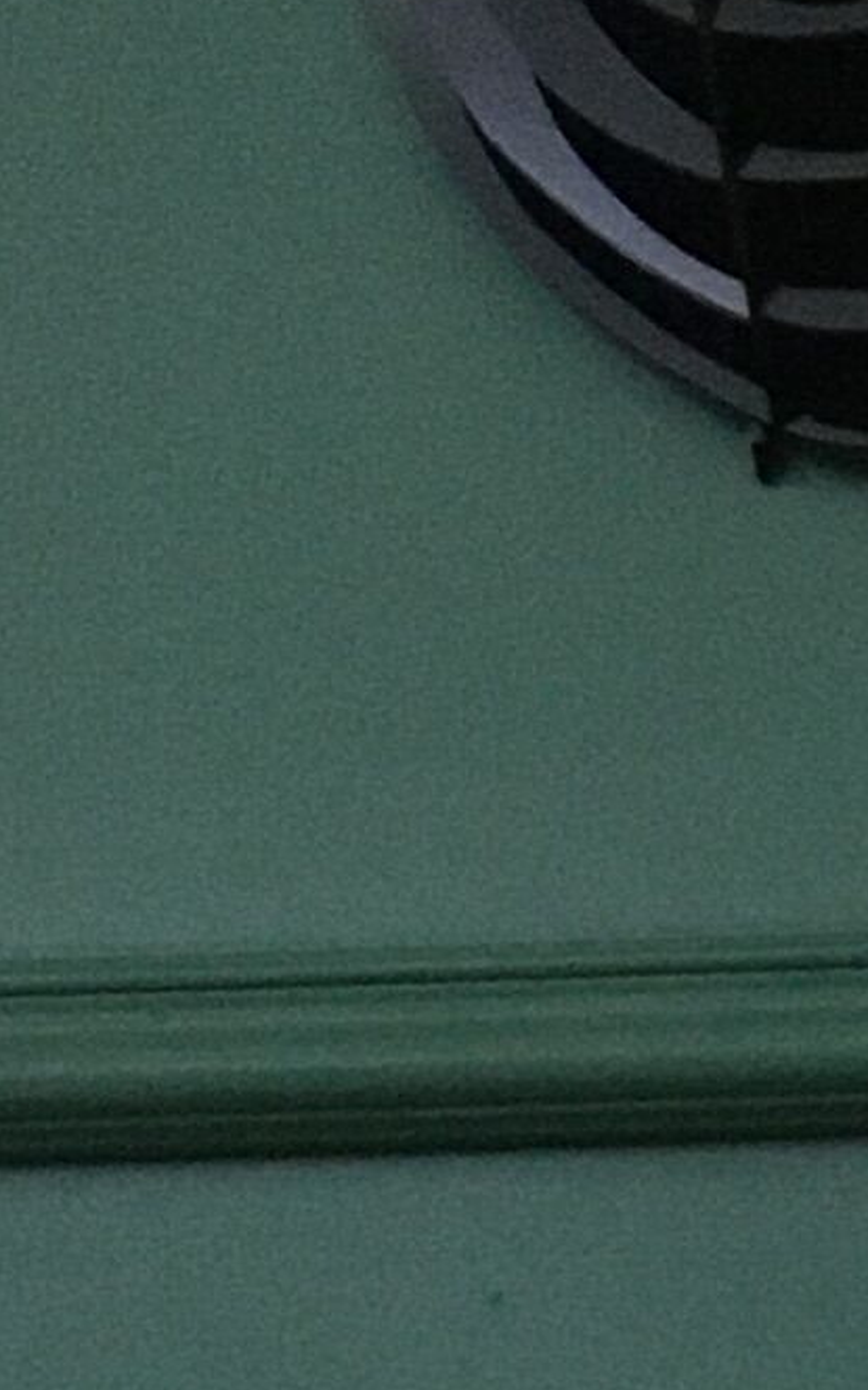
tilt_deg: +0.3
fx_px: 7082
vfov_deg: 9.4
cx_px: 1858
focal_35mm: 187
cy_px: 3828
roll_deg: +0.8
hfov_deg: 6.7
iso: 160
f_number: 2.2
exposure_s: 1/33
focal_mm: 4.15
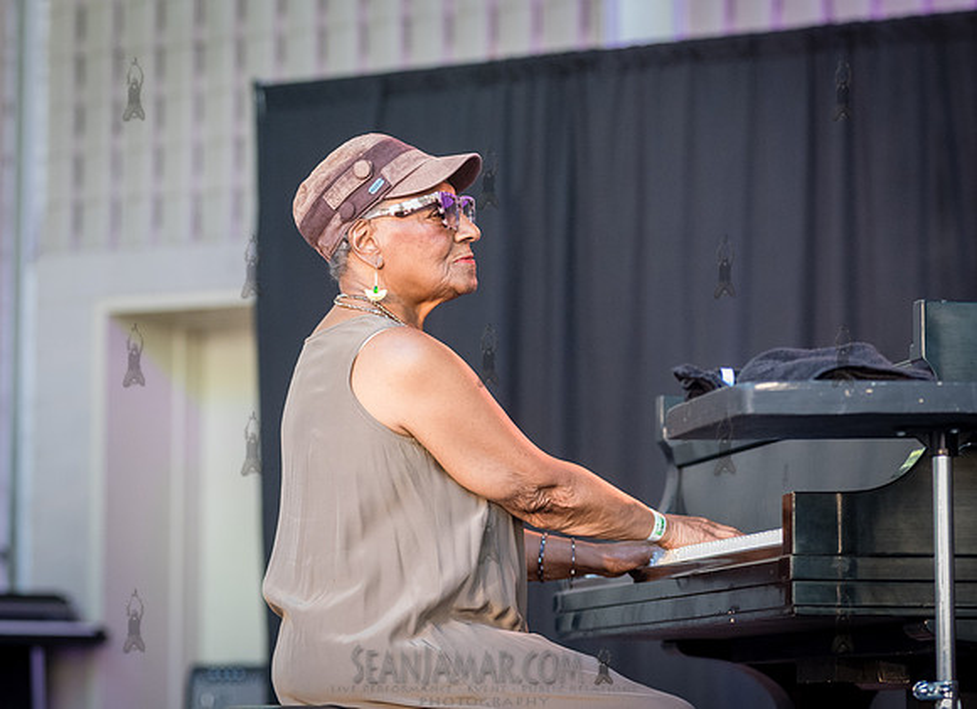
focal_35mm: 139
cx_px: 496
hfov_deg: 14.4
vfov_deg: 10.5
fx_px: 3875
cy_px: 304
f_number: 4
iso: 3200
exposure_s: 1/400
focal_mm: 112
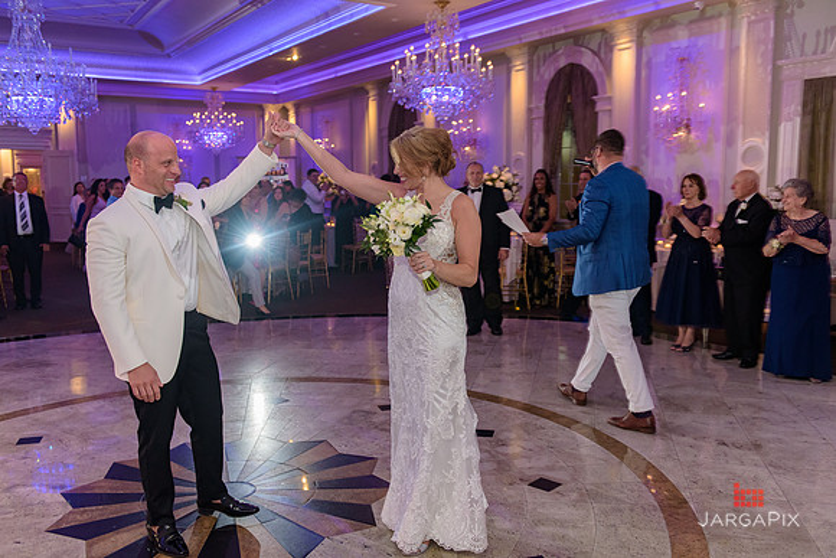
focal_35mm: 32
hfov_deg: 58.7
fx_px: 743
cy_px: 279
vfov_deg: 41.1
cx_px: 418
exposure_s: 1/125
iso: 1600
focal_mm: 32
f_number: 3.2
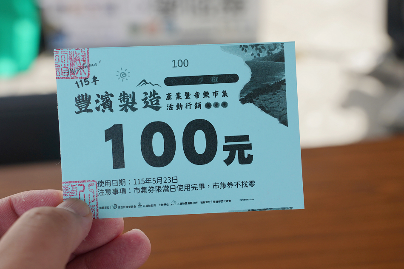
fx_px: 539
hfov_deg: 41.1
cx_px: 205
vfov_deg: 28.1
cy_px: 124
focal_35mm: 48
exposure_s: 1/100
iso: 100
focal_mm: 38
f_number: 5
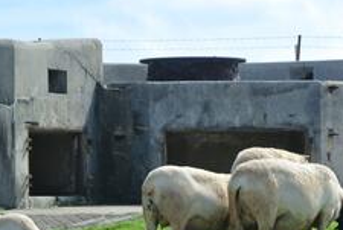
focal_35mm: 230
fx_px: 2196
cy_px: 181
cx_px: 326
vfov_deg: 6.0
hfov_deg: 8.9
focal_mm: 30
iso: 100
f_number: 5.6
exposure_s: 1/500
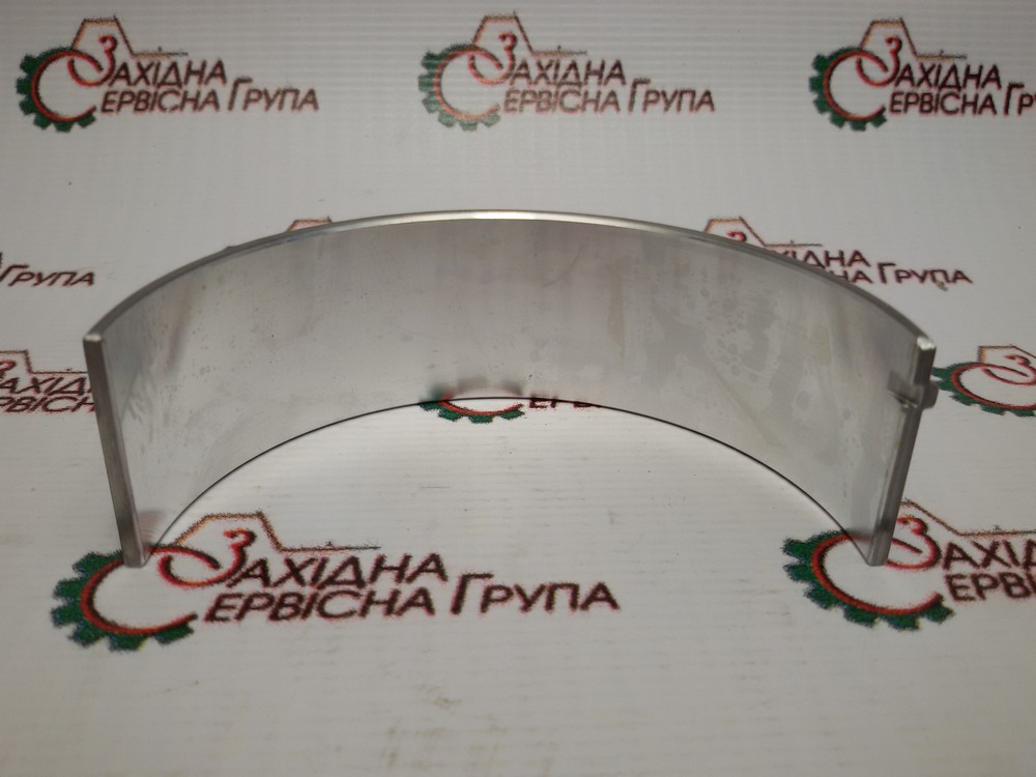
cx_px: 518
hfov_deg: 58.4
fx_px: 928
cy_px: 388
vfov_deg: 45.4
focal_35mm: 31
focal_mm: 2.93
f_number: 2.4
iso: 40
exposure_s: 1/125
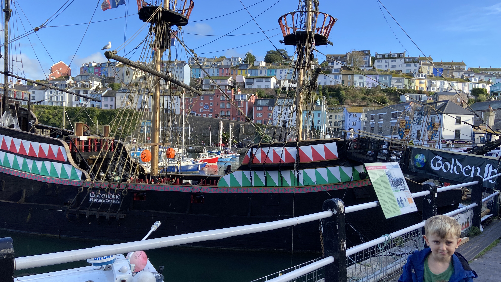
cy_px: 165
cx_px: 250
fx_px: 385
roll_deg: -2.1
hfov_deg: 66.1
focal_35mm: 29
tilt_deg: -2.7
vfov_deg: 40.0
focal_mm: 4.25
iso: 32
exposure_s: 1/719
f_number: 1.8
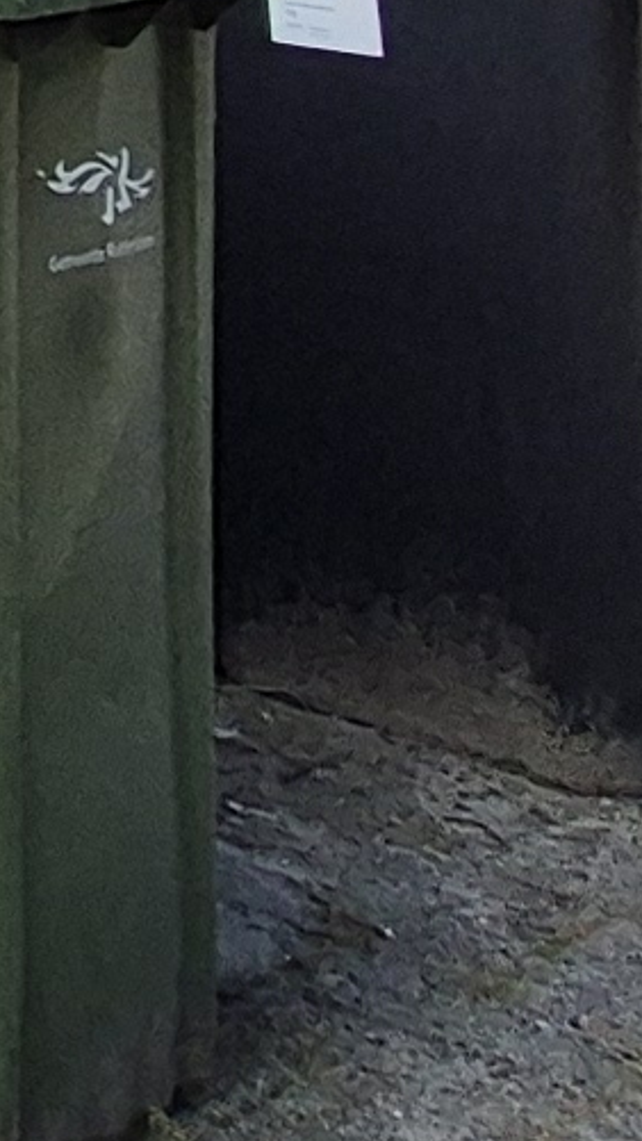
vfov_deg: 14.8
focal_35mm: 113
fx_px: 3418
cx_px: -2263
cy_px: -1278
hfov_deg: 6.9
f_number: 2.2
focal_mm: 2.2
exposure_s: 1/830
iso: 50
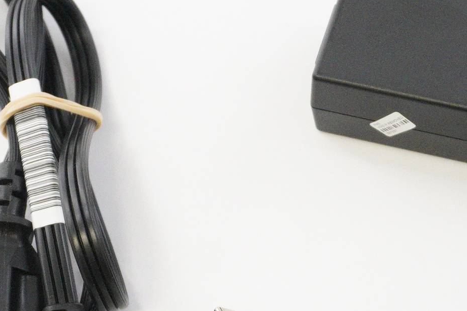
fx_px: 1417
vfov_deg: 12.5
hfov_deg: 18.7
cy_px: 236
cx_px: 307
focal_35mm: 109
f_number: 5.6
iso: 6400
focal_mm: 27
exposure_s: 1/320
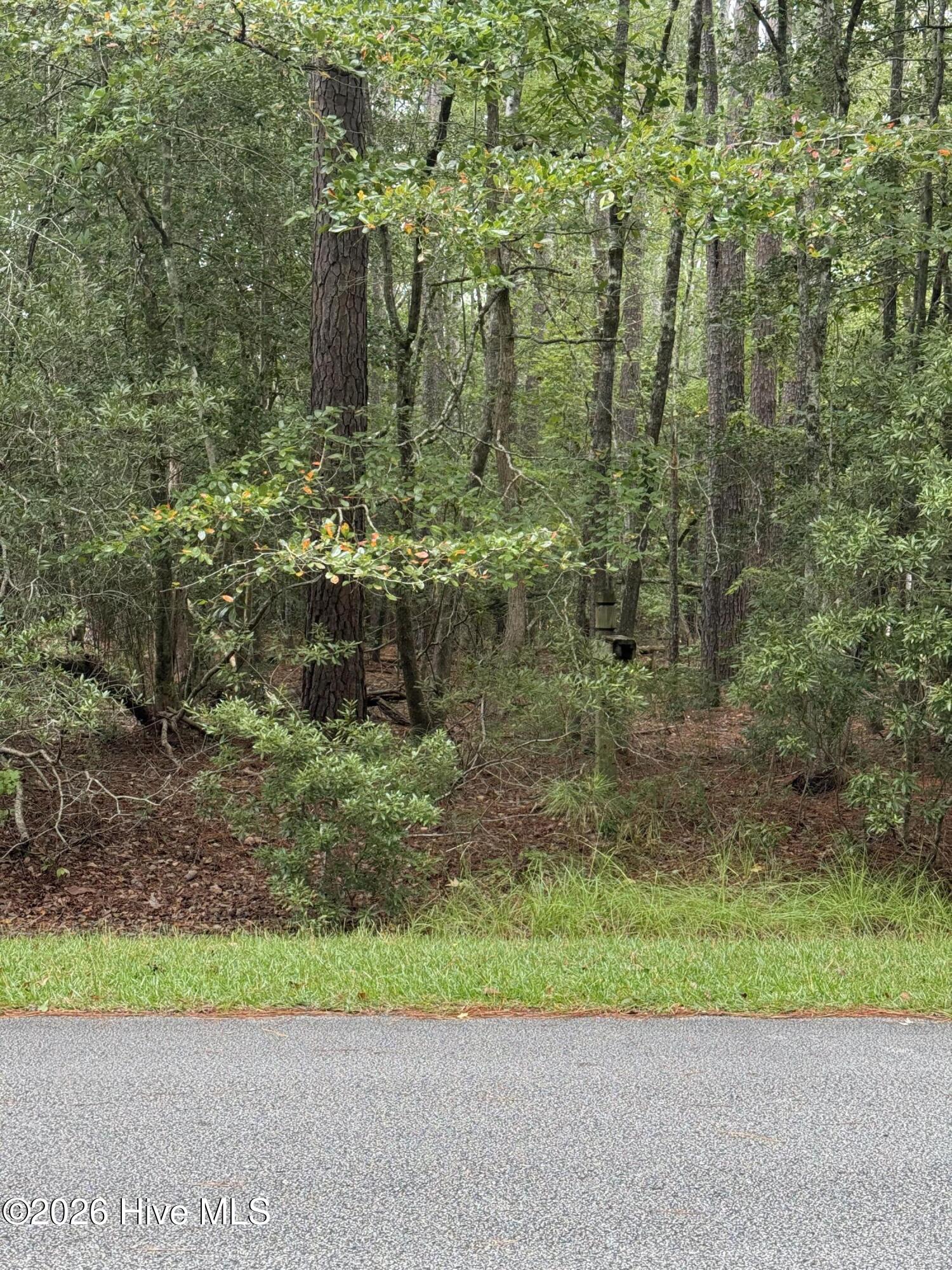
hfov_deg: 30.3
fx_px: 1760
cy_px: 635
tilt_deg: -0.6
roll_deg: -1.6
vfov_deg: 39.7
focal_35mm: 48
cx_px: 476
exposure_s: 1/121
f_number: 1.78
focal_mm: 6.76
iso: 80
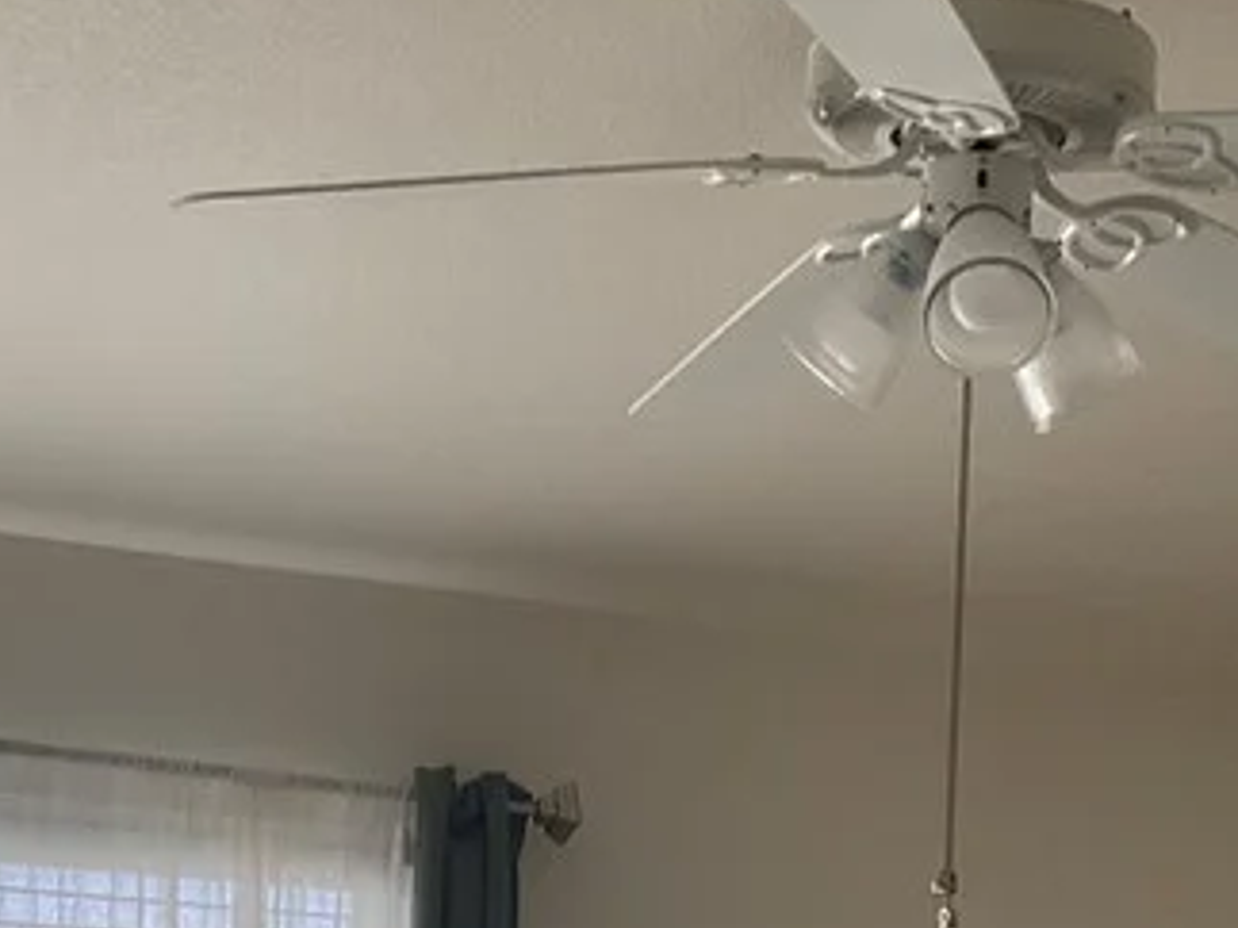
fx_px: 3289
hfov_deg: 21.3
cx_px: 690
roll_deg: -2.3
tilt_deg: -3.3
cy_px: 1415
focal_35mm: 92
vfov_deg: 14.8
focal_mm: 3
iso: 40
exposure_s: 1/60
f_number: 1.8
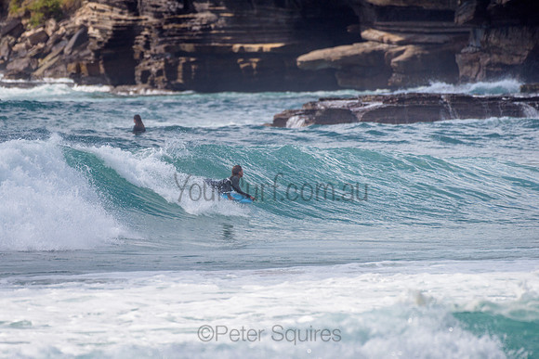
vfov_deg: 2.2
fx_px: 9181
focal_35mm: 613
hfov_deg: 3.4
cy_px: 166
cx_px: 209
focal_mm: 500
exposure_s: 1/2000
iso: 125
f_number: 5.6
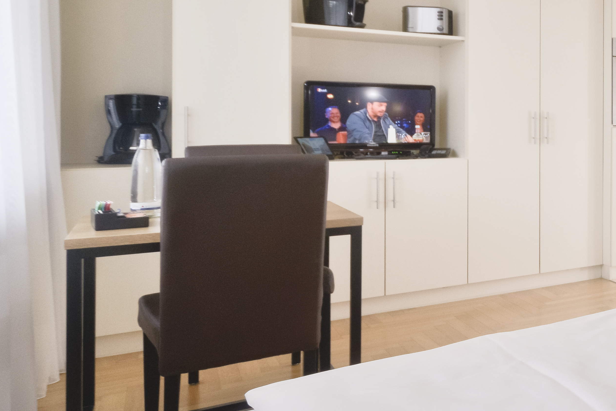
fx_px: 702
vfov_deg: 32.6
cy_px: 178
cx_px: 885
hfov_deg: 30.6
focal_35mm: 41
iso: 400
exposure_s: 1/30
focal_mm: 14
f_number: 8
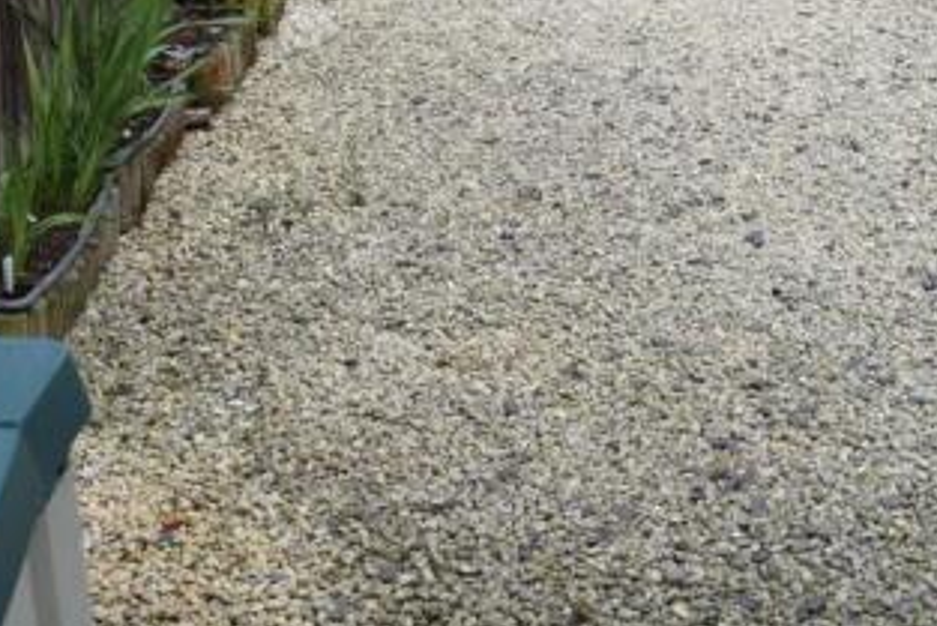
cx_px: 744
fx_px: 1797
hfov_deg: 28.6
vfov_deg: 19.6
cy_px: 148
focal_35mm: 69
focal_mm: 22
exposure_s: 1/320
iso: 200
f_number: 9
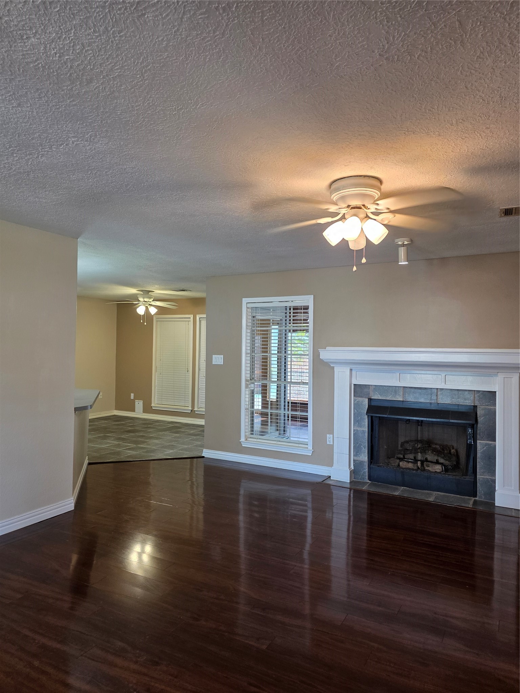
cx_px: 260
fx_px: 461
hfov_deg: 58.9
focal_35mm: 23
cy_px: 346
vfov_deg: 73.9
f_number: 1.7
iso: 250
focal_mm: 6.3
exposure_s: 1/120
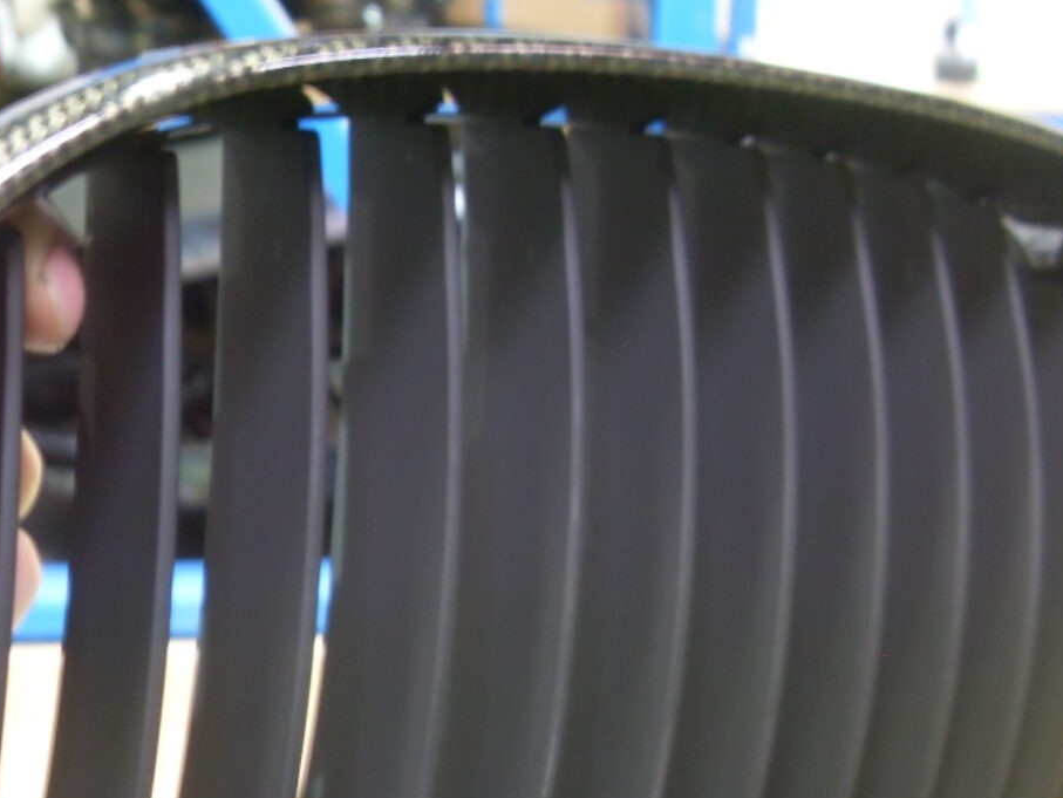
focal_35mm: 54
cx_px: 493
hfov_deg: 35.5
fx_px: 1659
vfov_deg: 26.8
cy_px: 568
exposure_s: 1/2
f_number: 2.8
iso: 200
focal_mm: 6.3
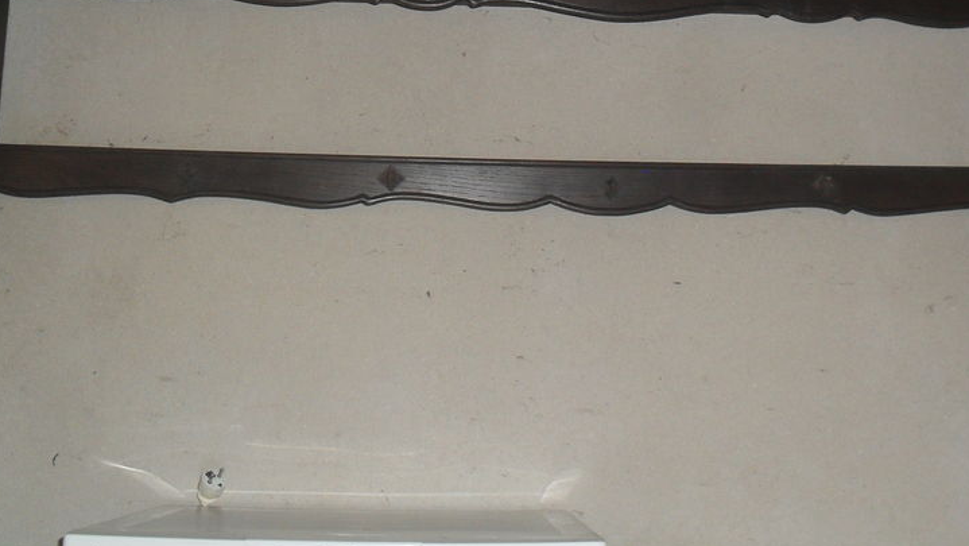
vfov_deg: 22.3
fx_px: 1362
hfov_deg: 39.0
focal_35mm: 53
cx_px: 581
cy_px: 98
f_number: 3.2
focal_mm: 6.3
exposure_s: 1/45
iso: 200
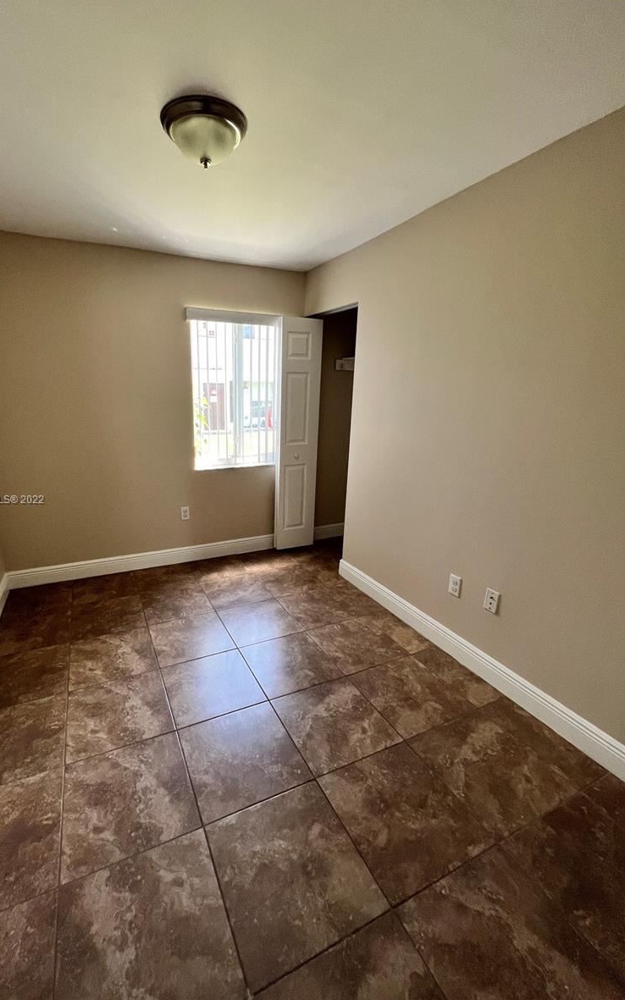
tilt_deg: -13.9
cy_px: 500
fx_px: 382
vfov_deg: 105.3
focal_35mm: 14
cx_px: 270
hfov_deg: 78.2
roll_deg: -0.5
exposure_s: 1/99
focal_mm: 1.57
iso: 125
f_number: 1.8
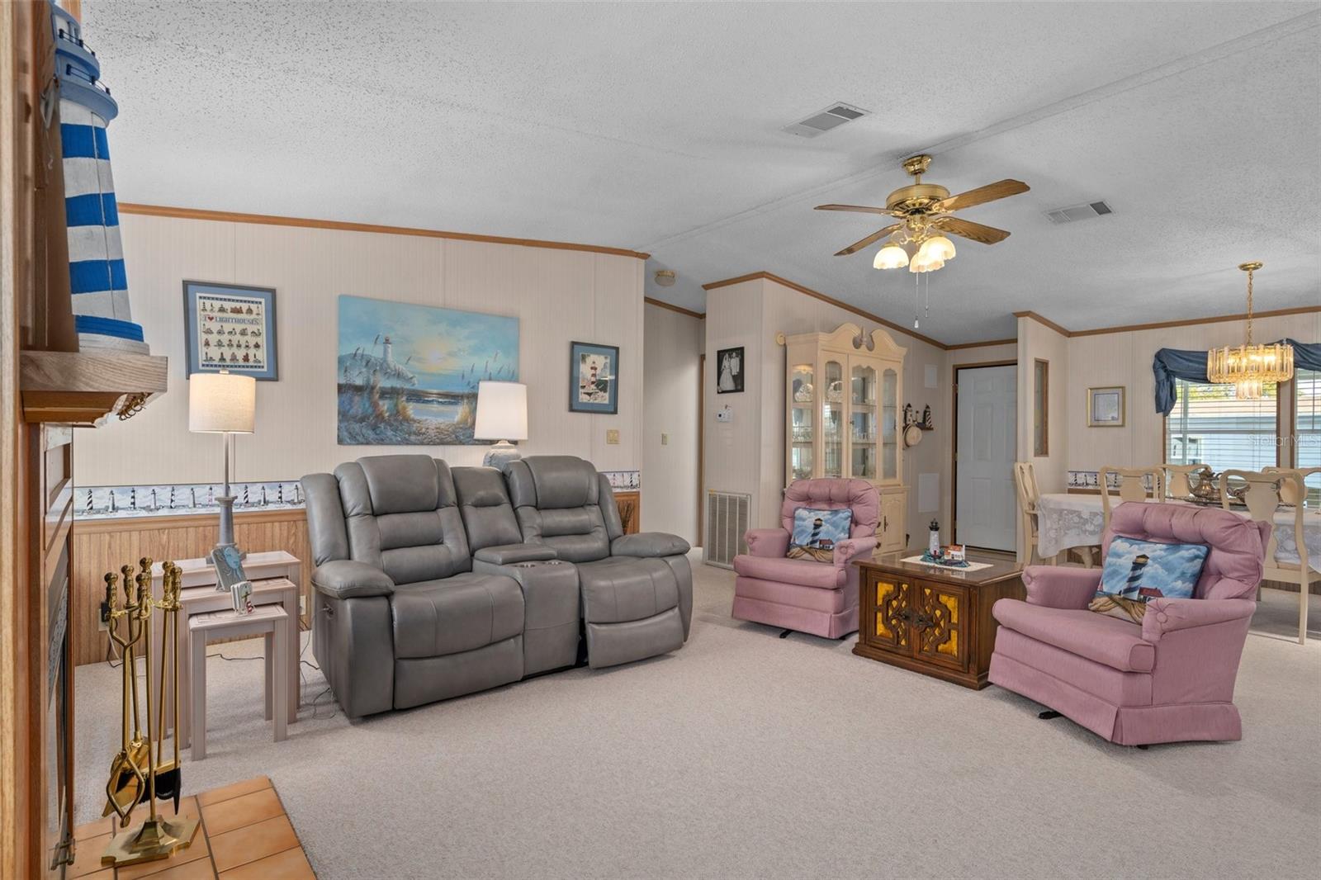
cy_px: 440
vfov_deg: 67.4
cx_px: 660
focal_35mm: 18
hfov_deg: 90.0
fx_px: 660
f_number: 8
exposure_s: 1/2.5
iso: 320
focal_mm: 18
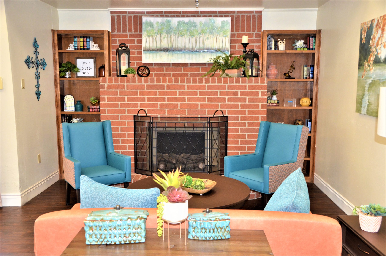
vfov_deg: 36.7
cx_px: 193
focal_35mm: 36
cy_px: 128
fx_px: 385
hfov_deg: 53.2
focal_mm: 24
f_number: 5.6
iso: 1250
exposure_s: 1/60
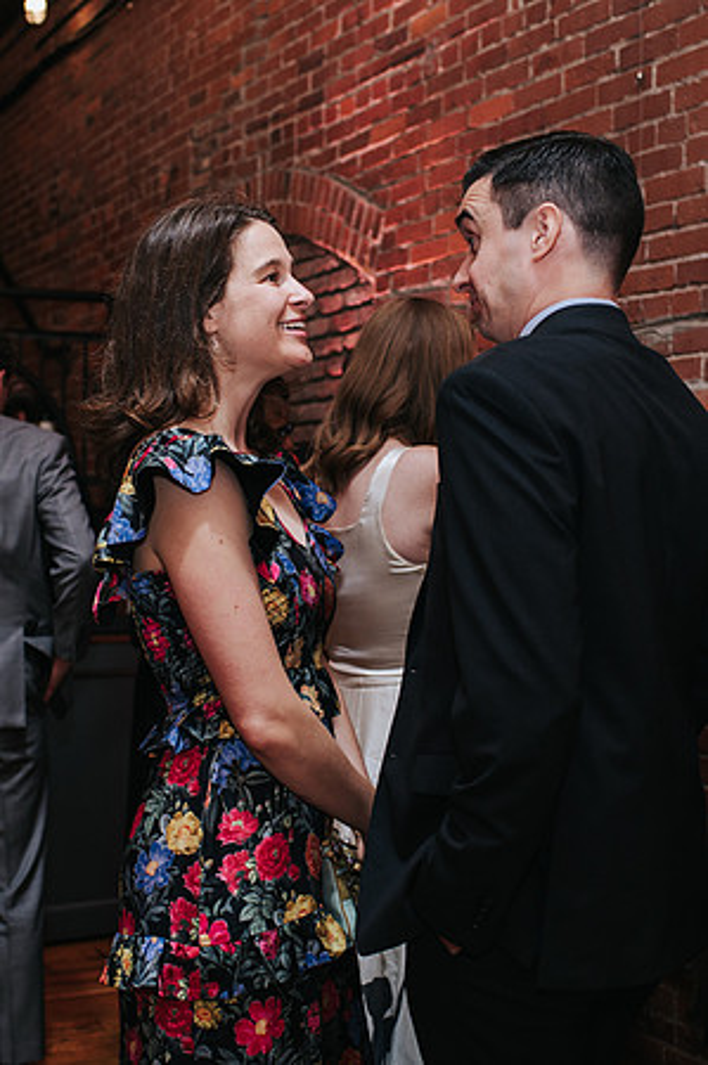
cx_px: 299
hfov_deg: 25.6
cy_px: 532
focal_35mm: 53
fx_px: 1554
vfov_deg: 37.8
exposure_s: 1/200
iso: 800
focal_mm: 35
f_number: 3.2
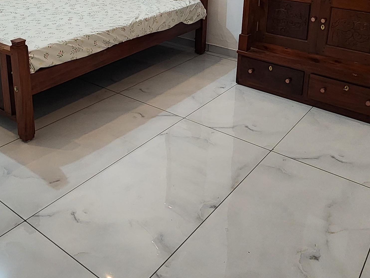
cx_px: 164
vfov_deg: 37.9
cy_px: 26
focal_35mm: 35
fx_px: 374
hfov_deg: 52.5
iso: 320
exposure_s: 1/33
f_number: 2.2
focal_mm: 2.2
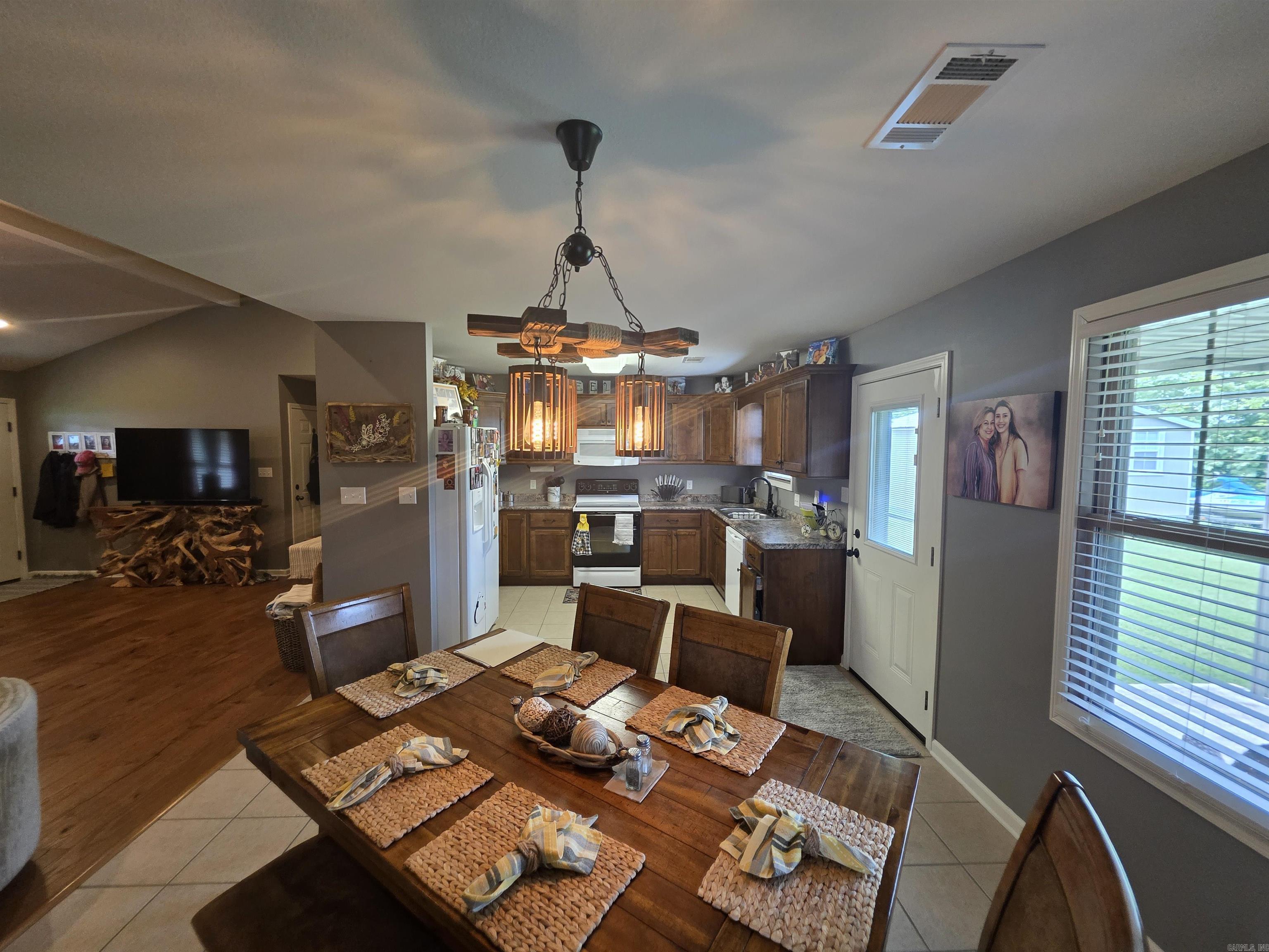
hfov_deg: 106.2
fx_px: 477
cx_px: 634
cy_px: 476
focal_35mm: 13
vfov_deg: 89.9
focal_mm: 2.2
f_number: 1.9
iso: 250
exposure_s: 1/120
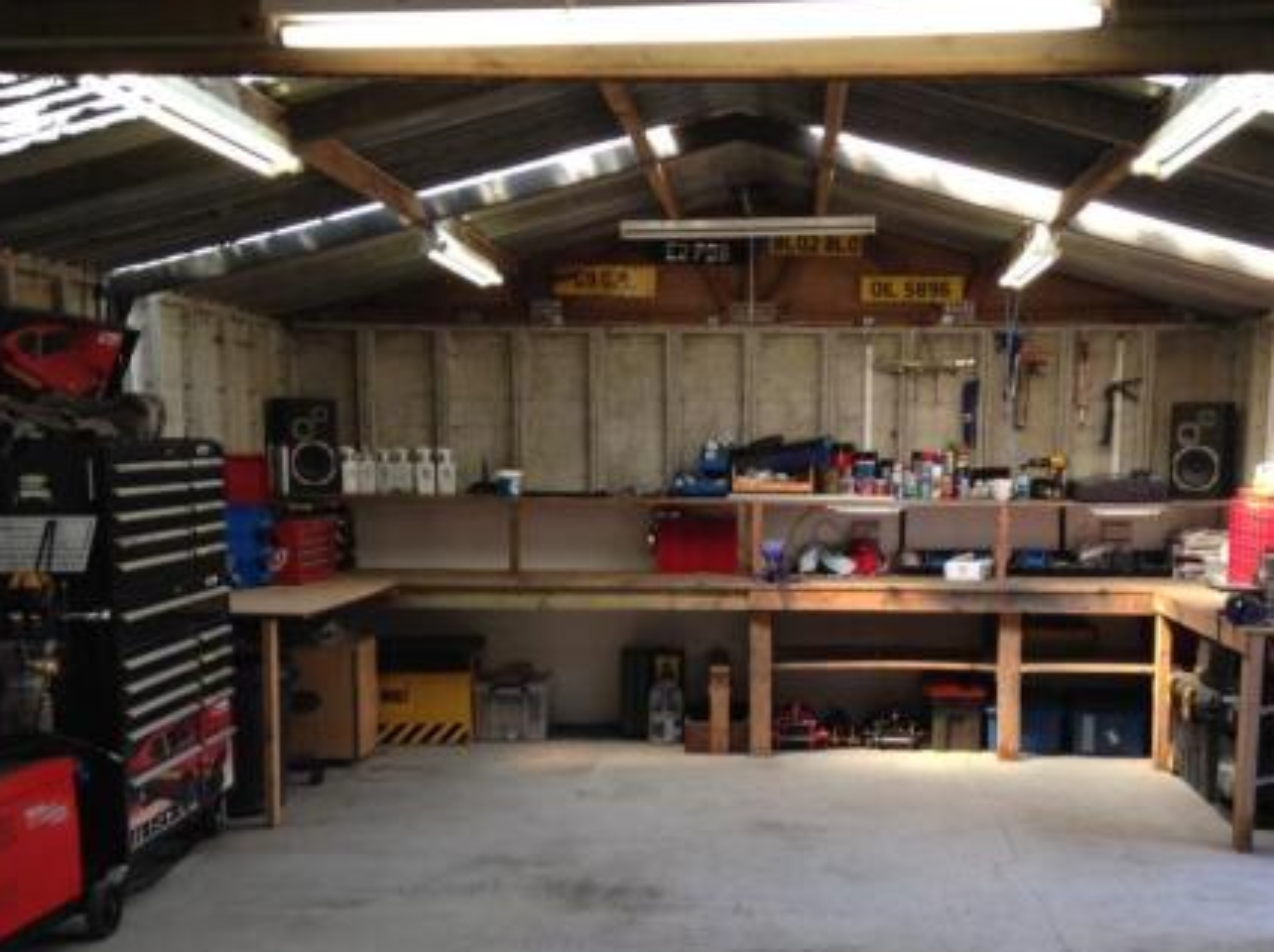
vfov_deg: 31.8
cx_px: 743
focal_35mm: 45
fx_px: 1654
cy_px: 647
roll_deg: +0.4
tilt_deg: -7.9
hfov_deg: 42.0
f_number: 2.4
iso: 50
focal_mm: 4.12
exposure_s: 1/40
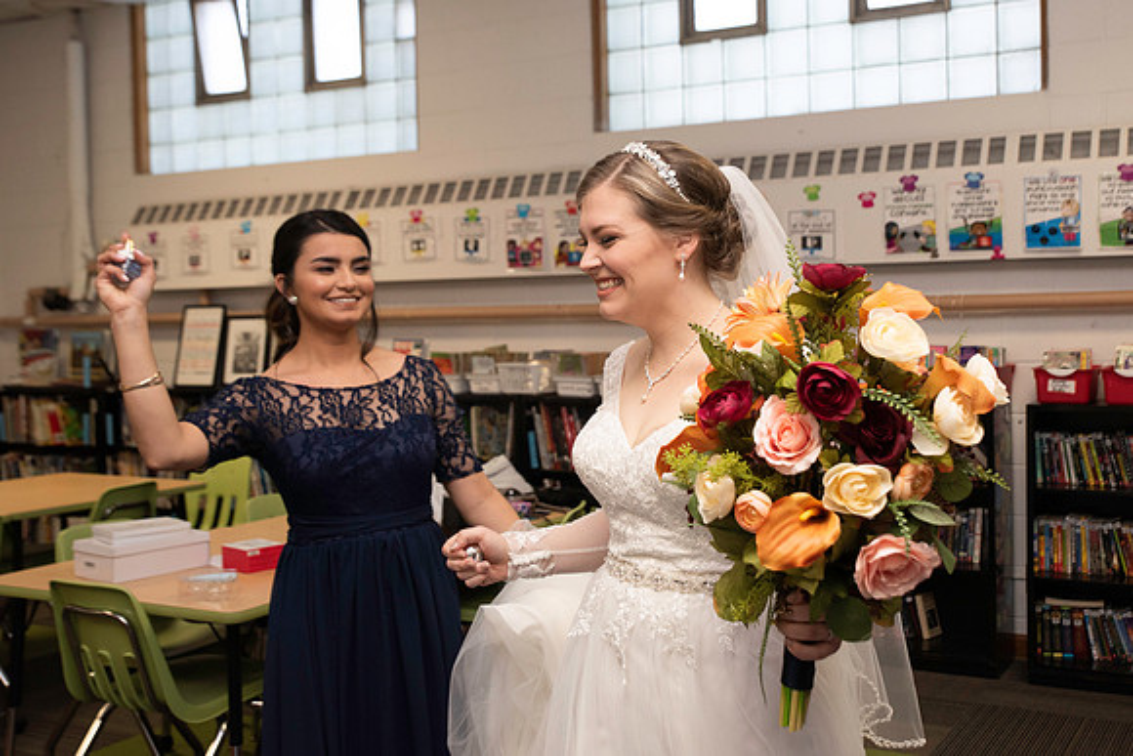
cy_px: 353
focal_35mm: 41
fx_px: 1303
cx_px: 670
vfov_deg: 32.3
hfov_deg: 46.8
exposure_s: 1/200
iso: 640
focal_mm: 35
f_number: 4.5
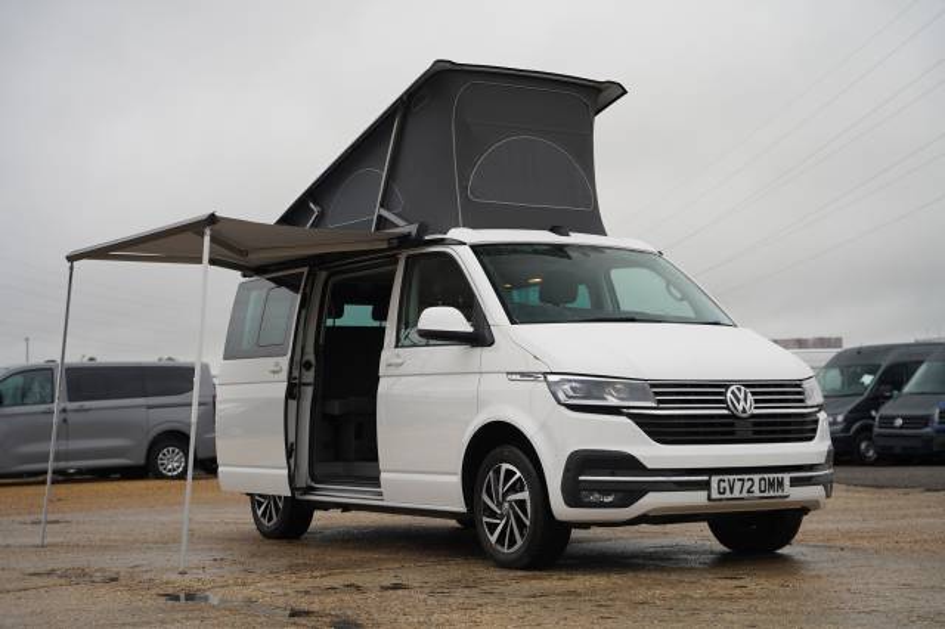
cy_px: 314
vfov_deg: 23.0
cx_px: 472
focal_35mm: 59
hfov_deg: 34.1
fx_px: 1543
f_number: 4
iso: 160
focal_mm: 58.8
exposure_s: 1/160
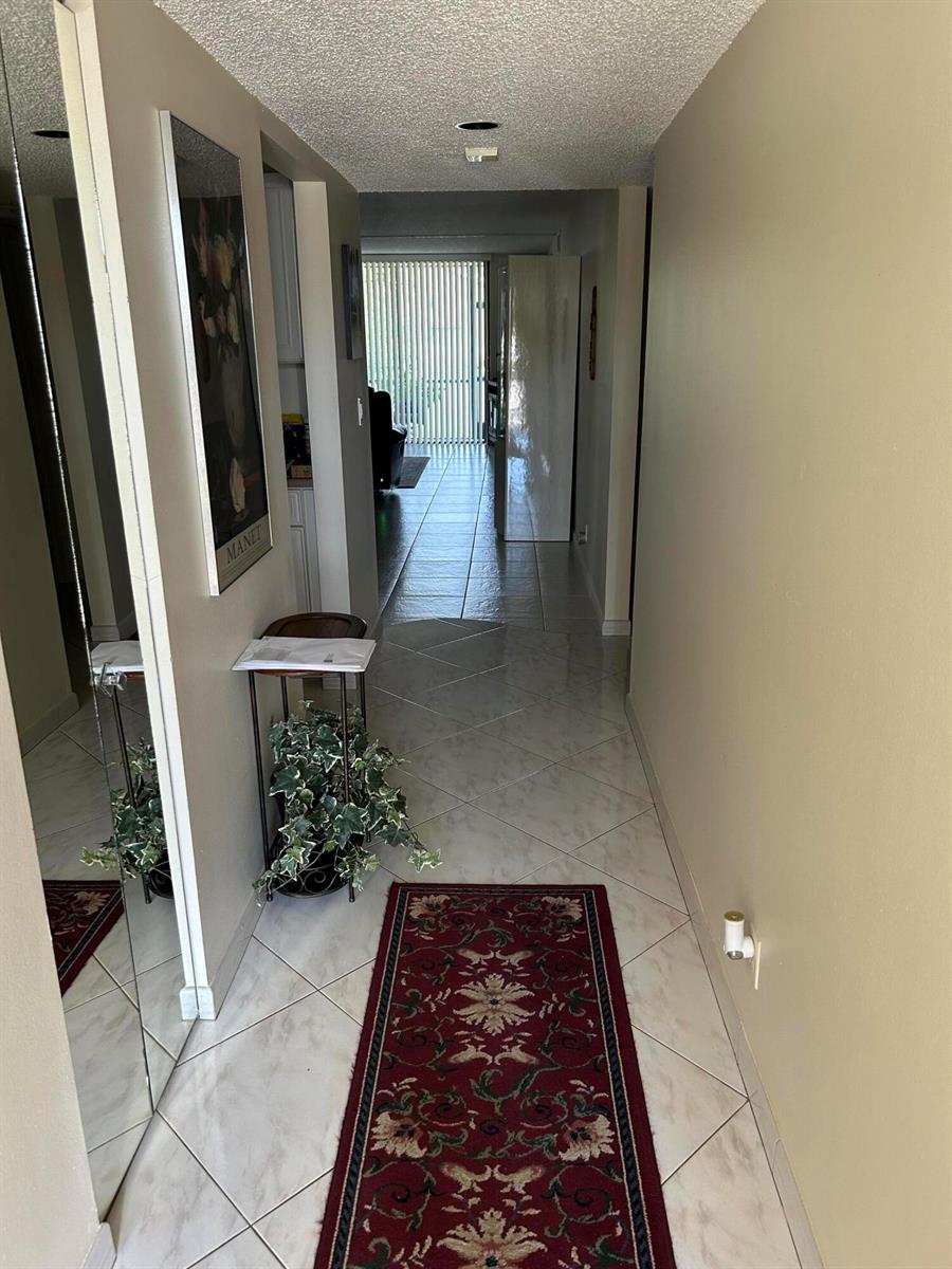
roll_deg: +0.5
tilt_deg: -18.5
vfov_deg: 67.3
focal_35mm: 26
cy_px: 634
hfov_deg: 53.1
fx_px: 953
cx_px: 476
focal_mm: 5.7
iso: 125
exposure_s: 1/121
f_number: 1.5
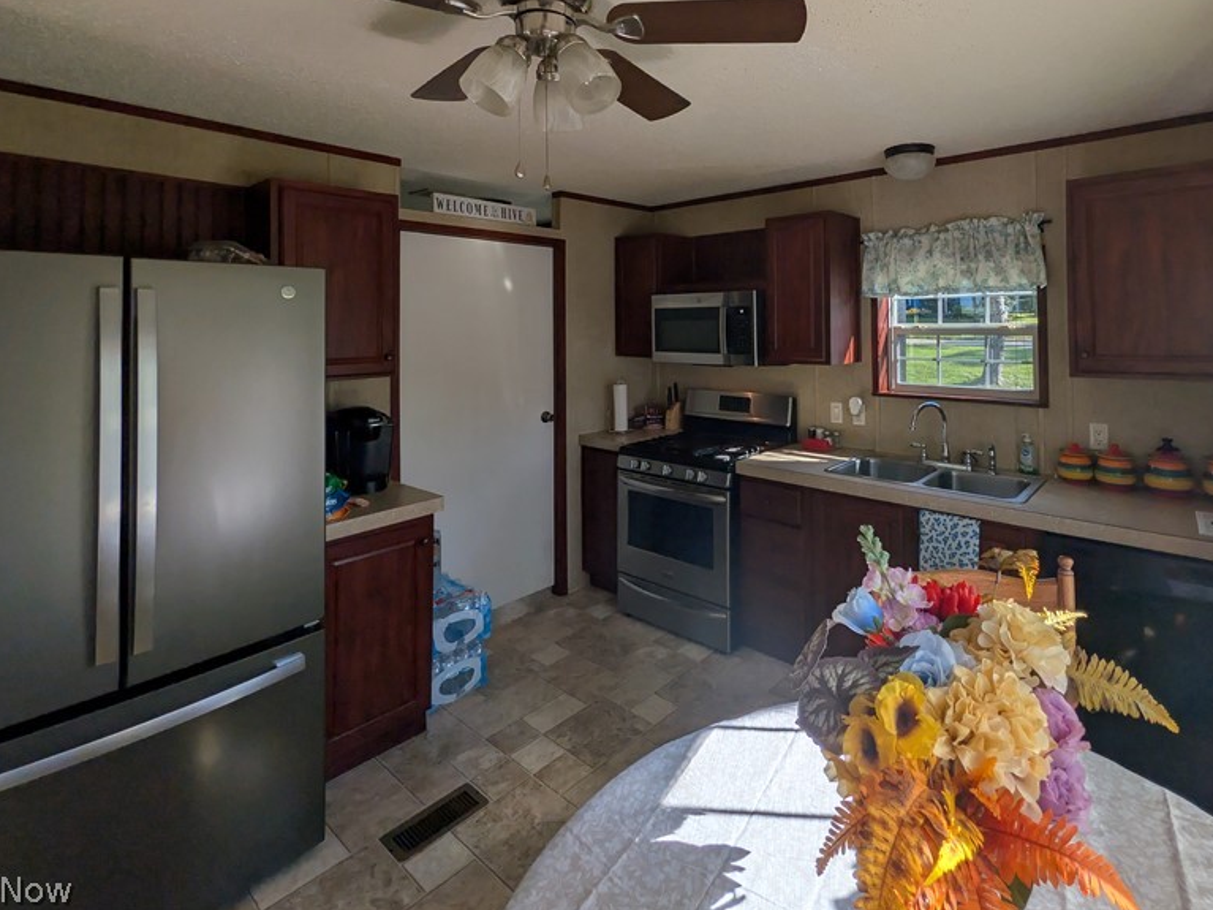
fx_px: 561
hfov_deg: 93.5
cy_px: 309
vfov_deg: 75.8
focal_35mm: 16
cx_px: 716
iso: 69
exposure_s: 1/1399
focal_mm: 2.02
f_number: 1.7
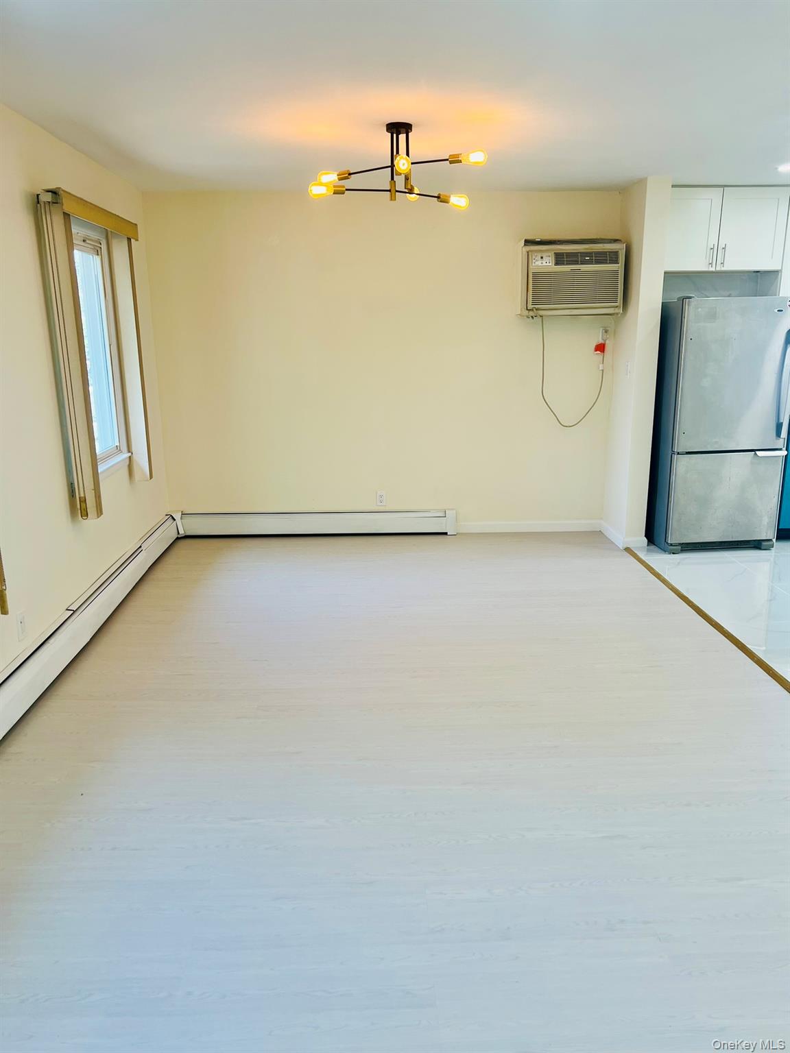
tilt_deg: -12.4
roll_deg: +2.9
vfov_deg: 67.3
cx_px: 395
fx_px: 791
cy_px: 526
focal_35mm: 26
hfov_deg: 53.1
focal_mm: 5.7
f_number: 1.5
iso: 40
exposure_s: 1/127
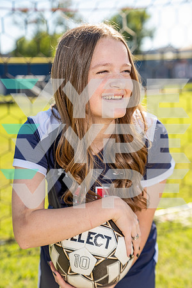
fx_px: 536
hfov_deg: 20.3
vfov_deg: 30.1
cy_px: 144
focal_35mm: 67
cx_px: 96
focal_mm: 67
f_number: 4.5
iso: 100
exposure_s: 1/250
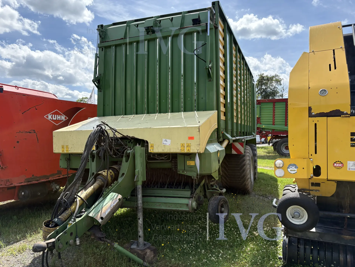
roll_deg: +2.3
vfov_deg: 53.1
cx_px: 178
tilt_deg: -0.6
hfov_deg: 67.3
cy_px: 134
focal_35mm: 26
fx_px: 267
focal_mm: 5.96
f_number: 1.6
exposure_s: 1/2283
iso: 64
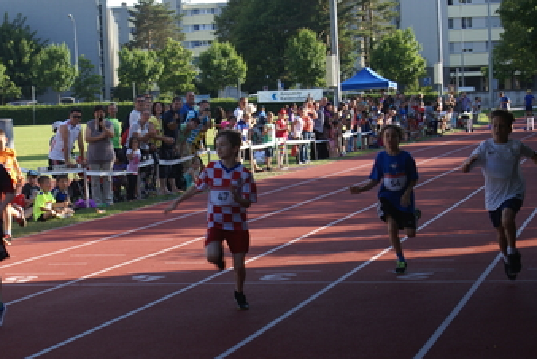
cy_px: 201
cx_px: 183
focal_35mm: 120
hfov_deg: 17.0
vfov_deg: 11.4
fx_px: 1791
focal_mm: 50
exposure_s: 1/160
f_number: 5.6
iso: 100
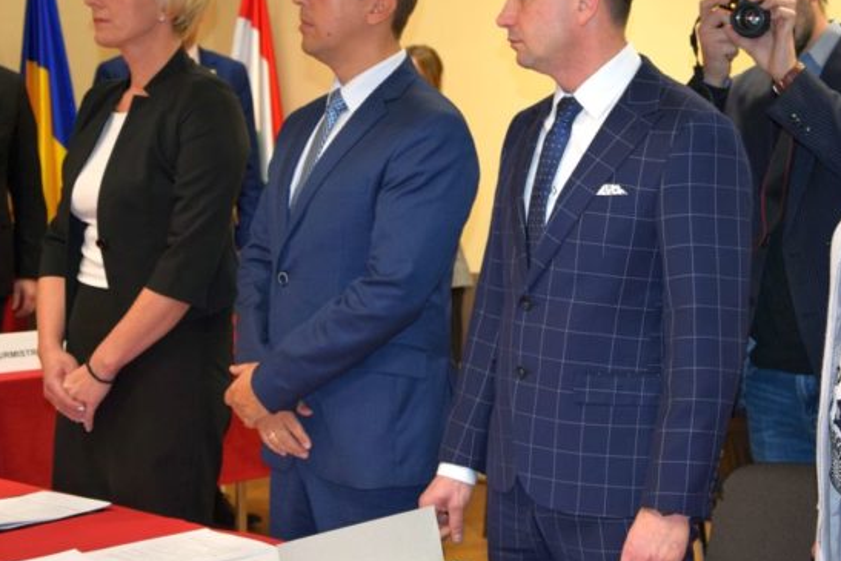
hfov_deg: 21.4
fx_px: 2213
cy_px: 197
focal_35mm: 95
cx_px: 586
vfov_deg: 14.4
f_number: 4.8
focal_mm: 45
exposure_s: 1/100
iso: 800
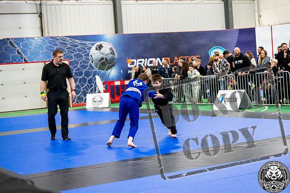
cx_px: 145
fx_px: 564
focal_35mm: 70
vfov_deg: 19.5
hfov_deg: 28.8
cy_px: 96
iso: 3200
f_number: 2.8
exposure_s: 1/500
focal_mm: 70
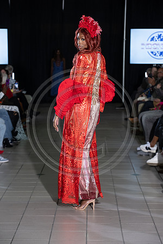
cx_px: 82
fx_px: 713
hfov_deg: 13.0
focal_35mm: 105
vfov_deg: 19.5
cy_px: 122
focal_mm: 105
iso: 1250
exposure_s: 1/160
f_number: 5.6
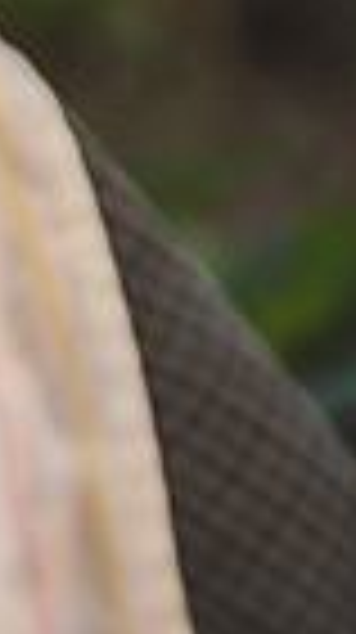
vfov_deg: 2.5
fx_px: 14543
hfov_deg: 1.4
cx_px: -802
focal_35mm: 864
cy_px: 70
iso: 100
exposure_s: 1/400
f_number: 2.8
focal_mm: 200
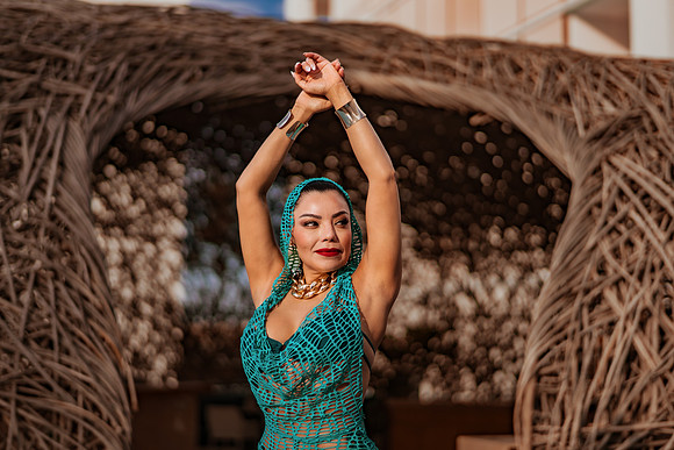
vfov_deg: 23.4
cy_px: 225
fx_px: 1086
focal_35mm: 58
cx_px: 337
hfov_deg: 34.5
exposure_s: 1/8000
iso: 80
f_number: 1.4
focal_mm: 58
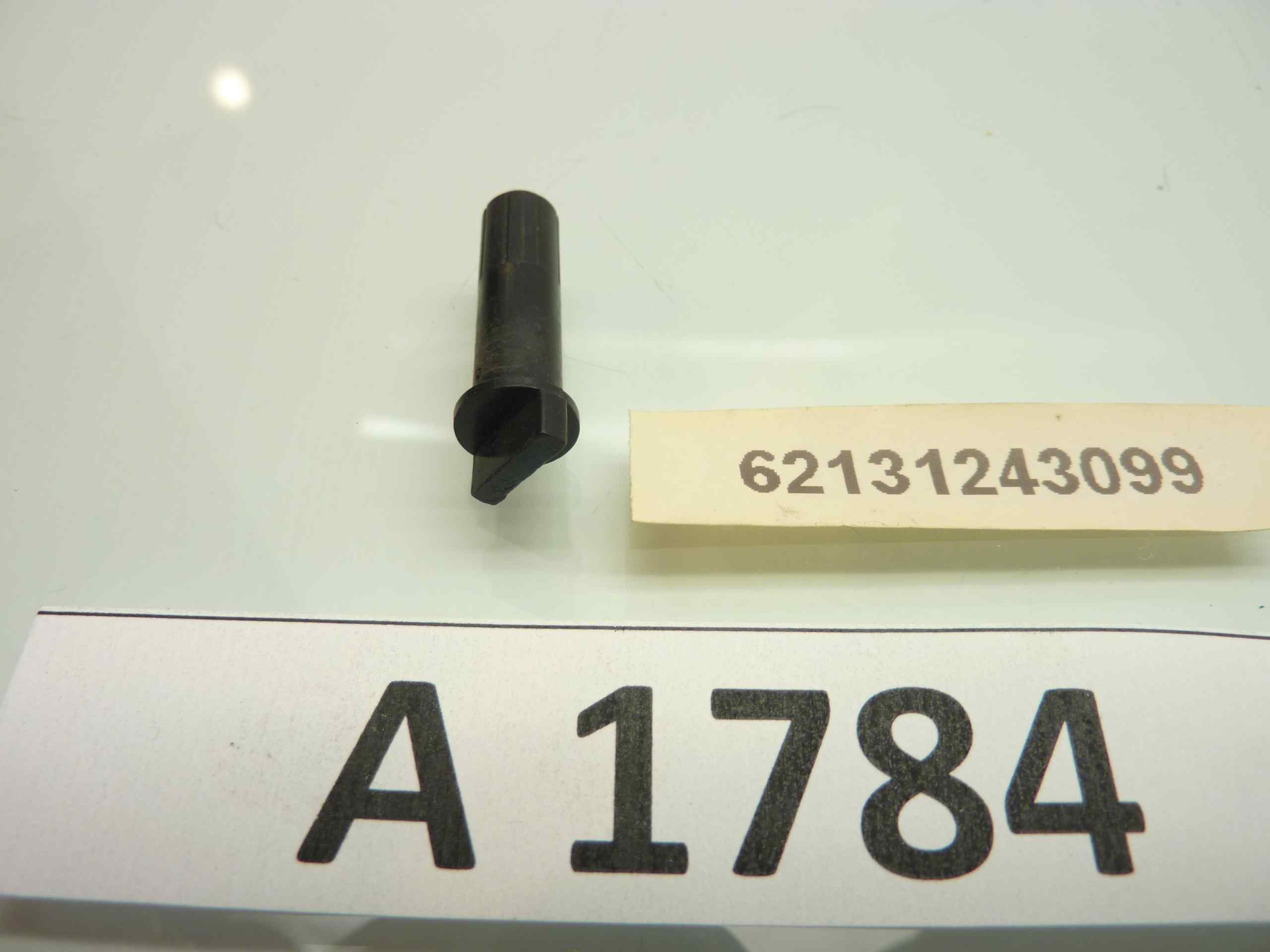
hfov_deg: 69.4
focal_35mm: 25
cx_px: 635
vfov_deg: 54.9
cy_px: 476
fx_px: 917
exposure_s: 1/15
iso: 80
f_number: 3.3
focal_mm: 4.1
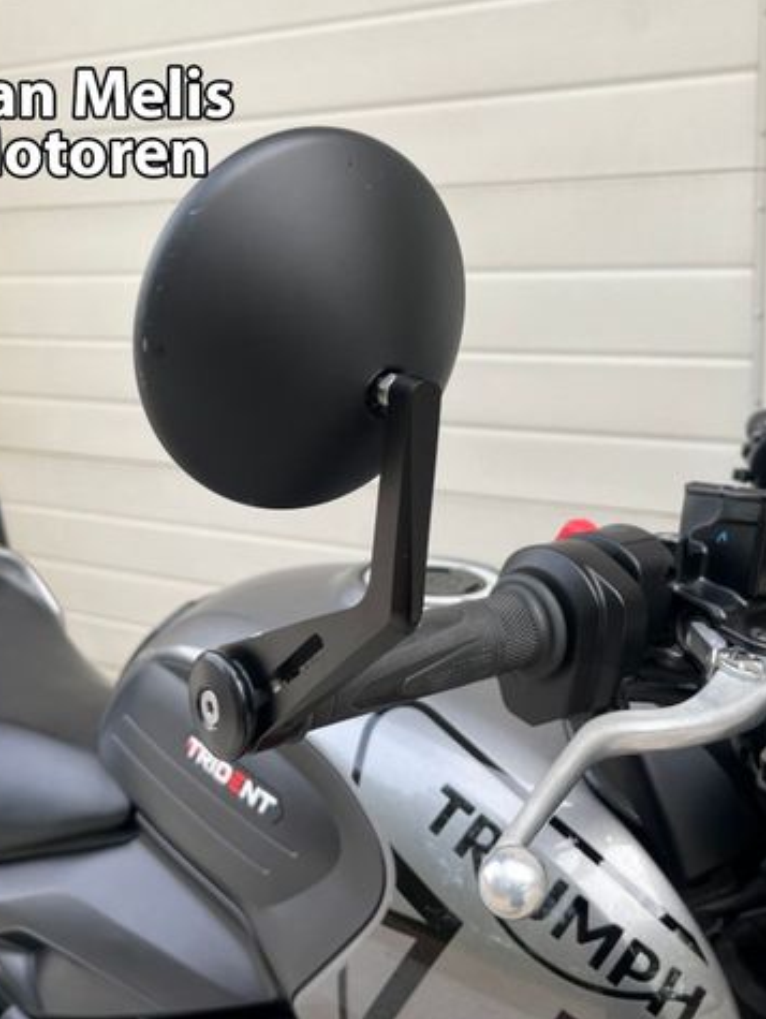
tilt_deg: -20.5
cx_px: 414
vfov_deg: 52.6
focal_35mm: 35
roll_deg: +4.5
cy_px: 506
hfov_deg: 40.7
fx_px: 1031
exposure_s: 1/642
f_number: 1.6
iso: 50
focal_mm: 5.1
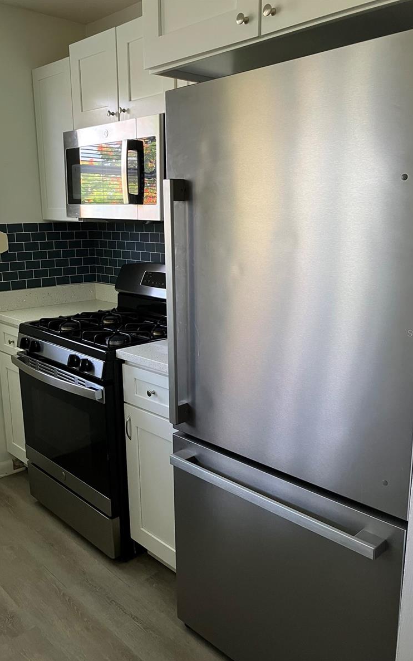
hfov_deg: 41.8
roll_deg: +0.7
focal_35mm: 30
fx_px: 540
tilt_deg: -12.5
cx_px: 196
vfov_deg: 62.9
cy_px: 333
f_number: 1.8
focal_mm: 3.99
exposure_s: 1/60
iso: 125
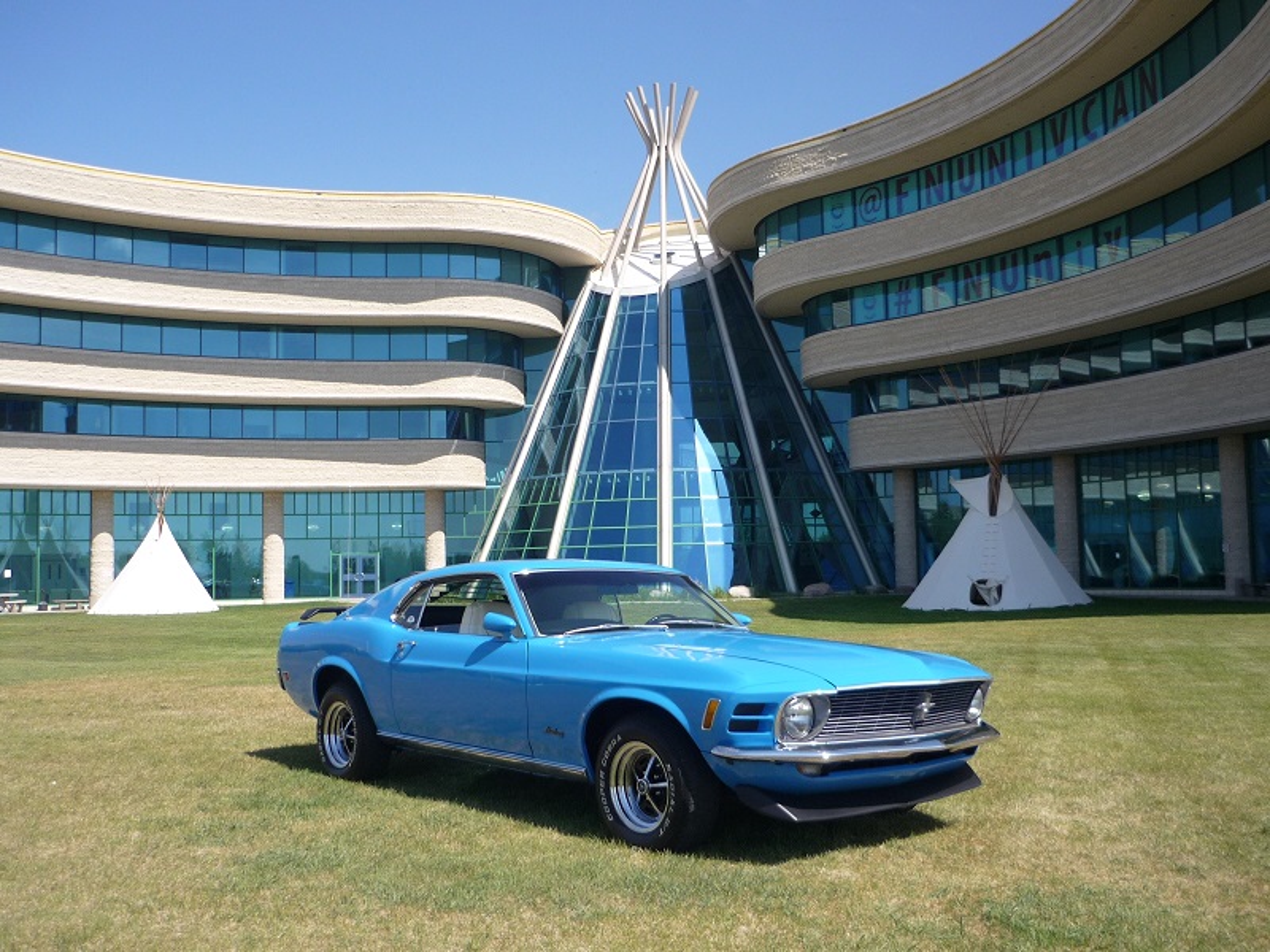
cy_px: 476
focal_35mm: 33
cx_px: 635
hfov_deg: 55.4
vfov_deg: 42.9
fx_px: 1211
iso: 100
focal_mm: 5.5
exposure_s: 1/160
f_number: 8
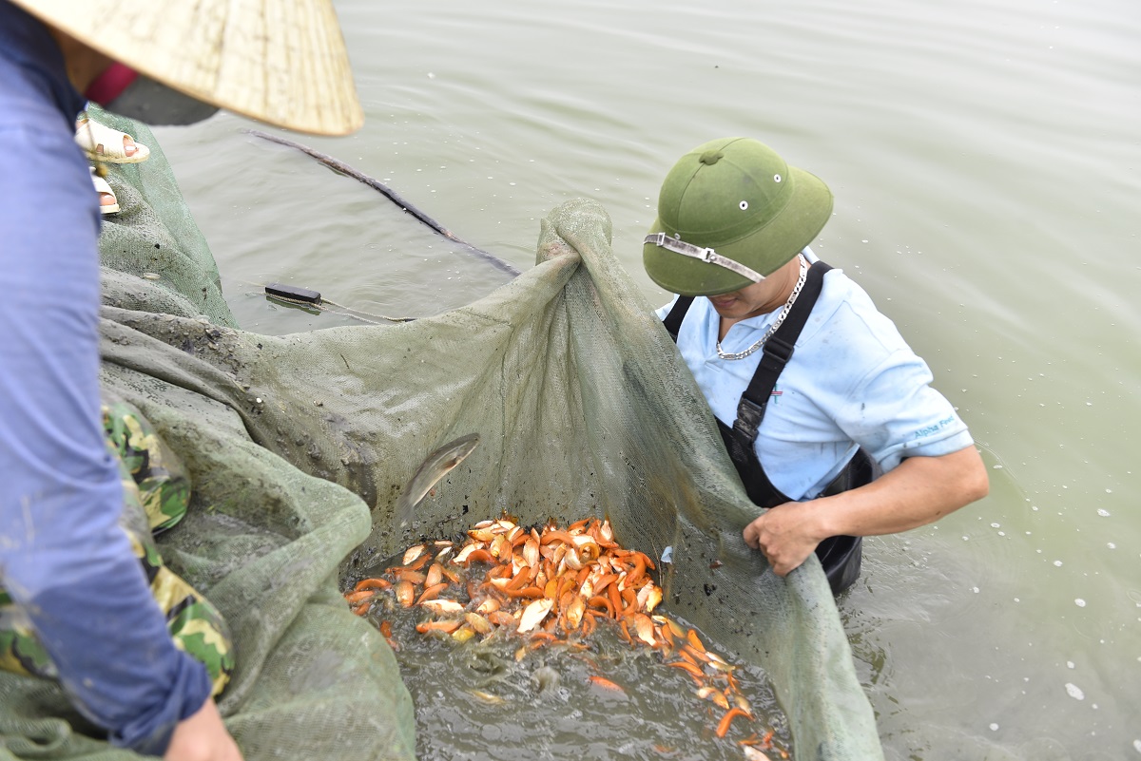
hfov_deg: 50.7
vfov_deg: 35.1
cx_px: 570
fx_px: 1205
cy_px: 380
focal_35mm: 38
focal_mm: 38
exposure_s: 1/250
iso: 200
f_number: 4
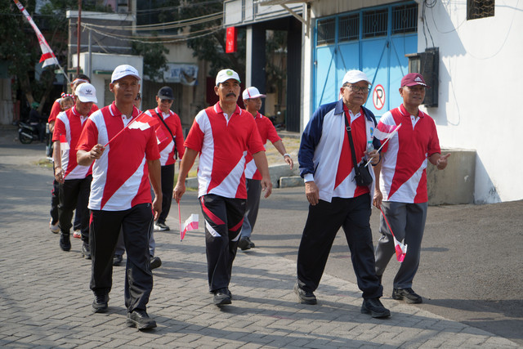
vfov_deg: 19.5
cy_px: 174
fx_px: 1017
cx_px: 262
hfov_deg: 28.8
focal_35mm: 70
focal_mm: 70
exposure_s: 1/400
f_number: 4.5
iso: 100
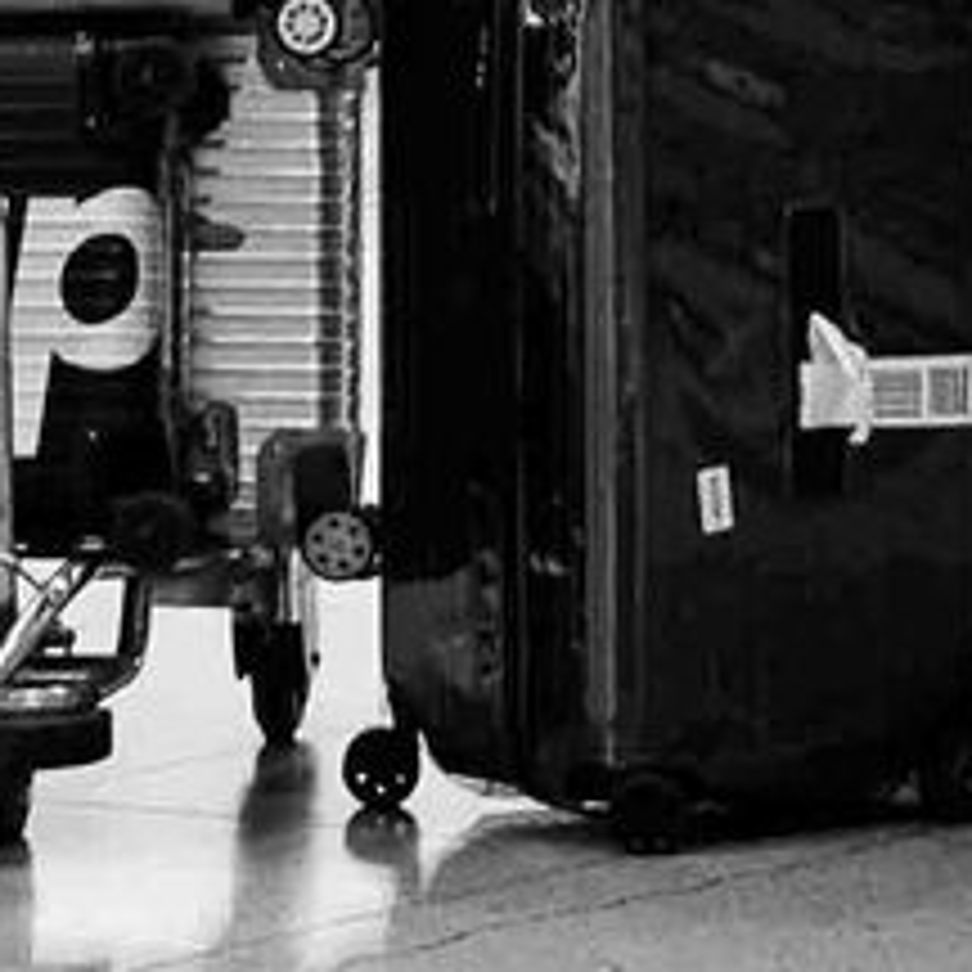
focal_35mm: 371
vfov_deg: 4.7
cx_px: 8
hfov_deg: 4.7
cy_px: -91
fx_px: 11786
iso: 5600
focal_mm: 98
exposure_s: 1/100
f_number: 11
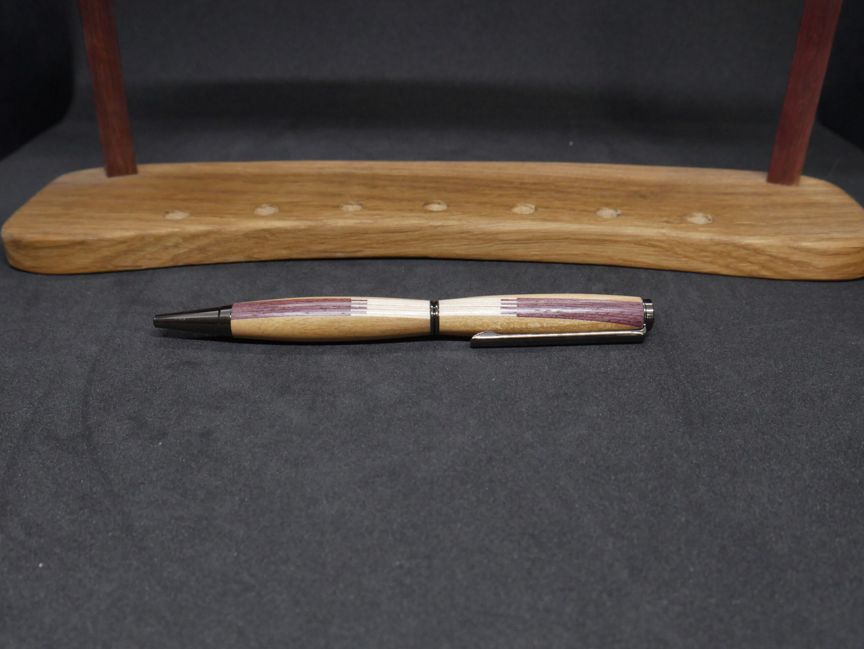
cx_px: 432
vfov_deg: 41.8
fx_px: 849
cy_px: 324
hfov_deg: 53.9
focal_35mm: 34
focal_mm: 17
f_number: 7.1
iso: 1600
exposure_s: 1/60
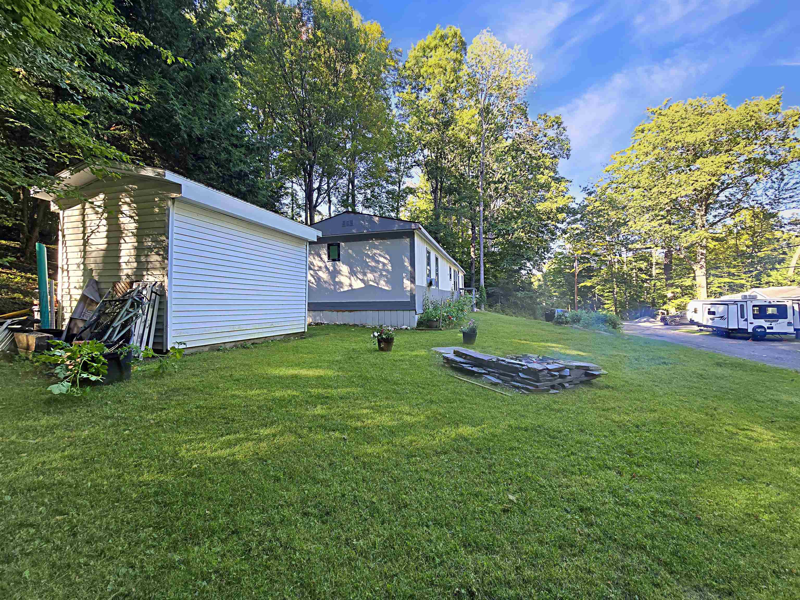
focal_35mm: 13
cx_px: 400
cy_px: 300
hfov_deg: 106.2
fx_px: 300
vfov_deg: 89.9
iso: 64
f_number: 2.2
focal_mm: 2.2
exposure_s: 1/120
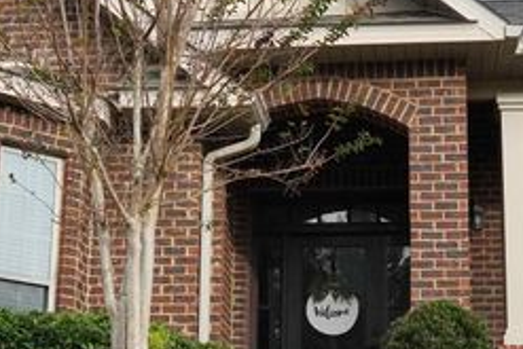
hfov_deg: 23.9
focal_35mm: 85
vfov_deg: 16.1
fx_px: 1236
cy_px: 219
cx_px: 222
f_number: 7.1
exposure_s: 1/3200
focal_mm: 28
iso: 6400
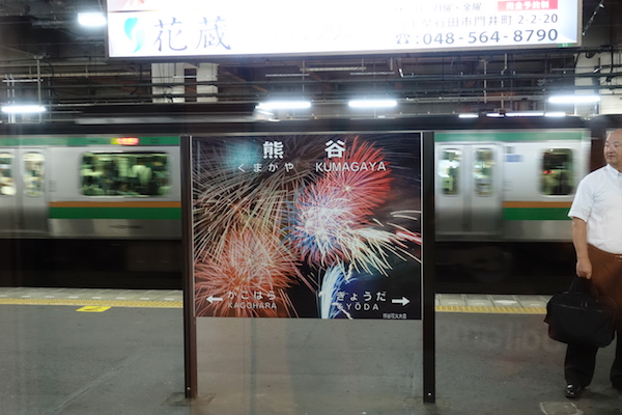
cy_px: 208
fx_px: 777
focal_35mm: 45
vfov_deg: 29.9
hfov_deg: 43.6
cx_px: 311
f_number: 2.8
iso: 1250
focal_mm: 16.62
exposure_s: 1/50
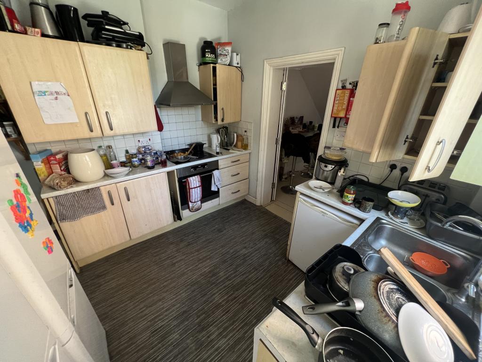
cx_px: 241
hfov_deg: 106.2
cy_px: 181
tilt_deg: -23.7
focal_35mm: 13
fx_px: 181
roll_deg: -1.2
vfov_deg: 89.9
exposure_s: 1/60
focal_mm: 1.57
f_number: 1.8
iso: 250
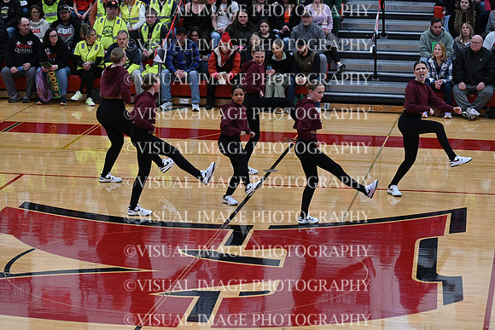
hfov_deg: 15.8
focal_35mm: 130
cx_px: 248
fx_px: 1788
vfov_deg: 10.6
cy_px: 165
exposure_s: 1/400
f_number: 4
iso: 4000
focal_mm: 130
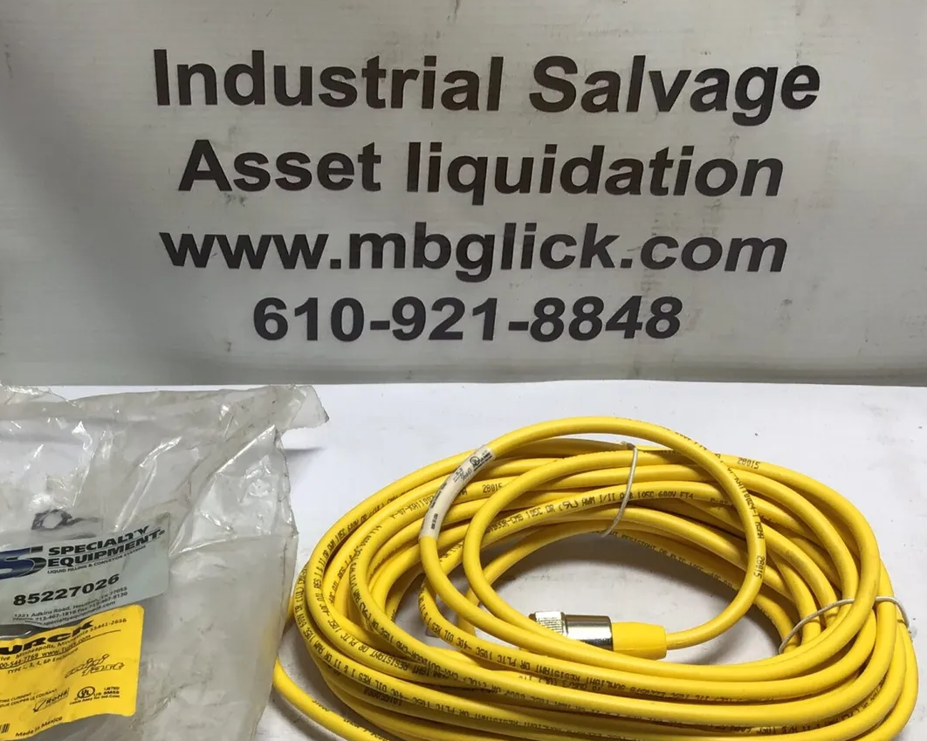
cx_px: 339
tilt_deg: -44.5
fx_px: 1563
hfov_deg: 32.8
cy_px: 645
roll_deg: -2.6
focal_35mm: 57
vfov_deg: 25.9
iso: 25
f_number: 2.4
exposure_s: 1/123
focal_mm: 3.3
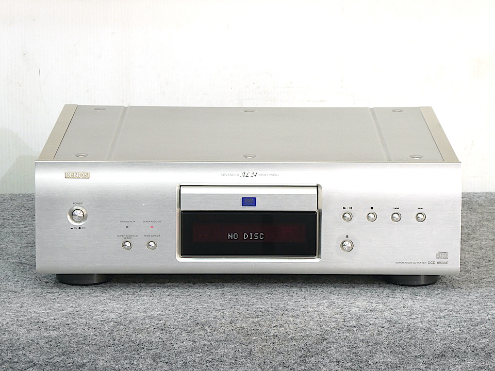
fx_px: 1930
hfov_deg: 14.6
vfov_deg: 11.0
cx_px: 248
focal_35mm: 135
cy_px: 186
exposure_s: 1/10
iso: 200
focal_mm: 24.2
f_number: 5.3
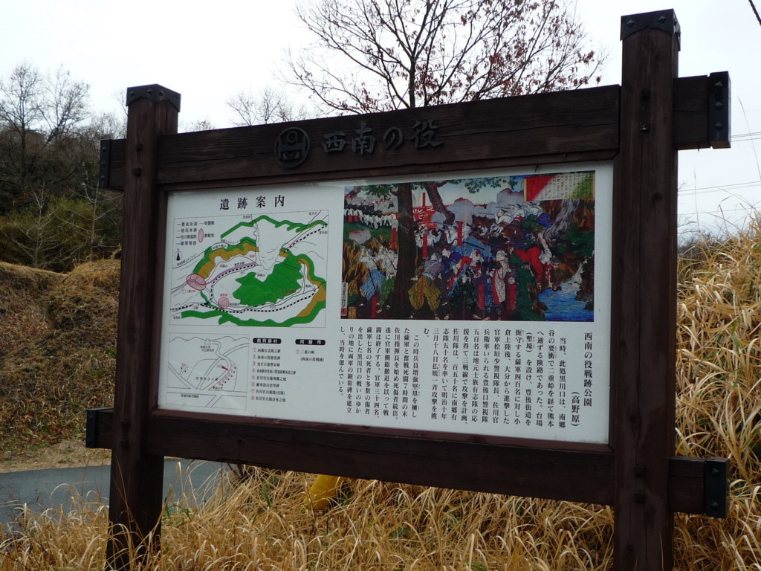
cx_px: 380
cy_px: 286
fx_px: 813
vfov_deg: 38.7
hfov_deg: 50.1
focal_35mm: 37
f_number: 2.8
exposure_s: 1/400
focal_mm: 4.4
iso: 100
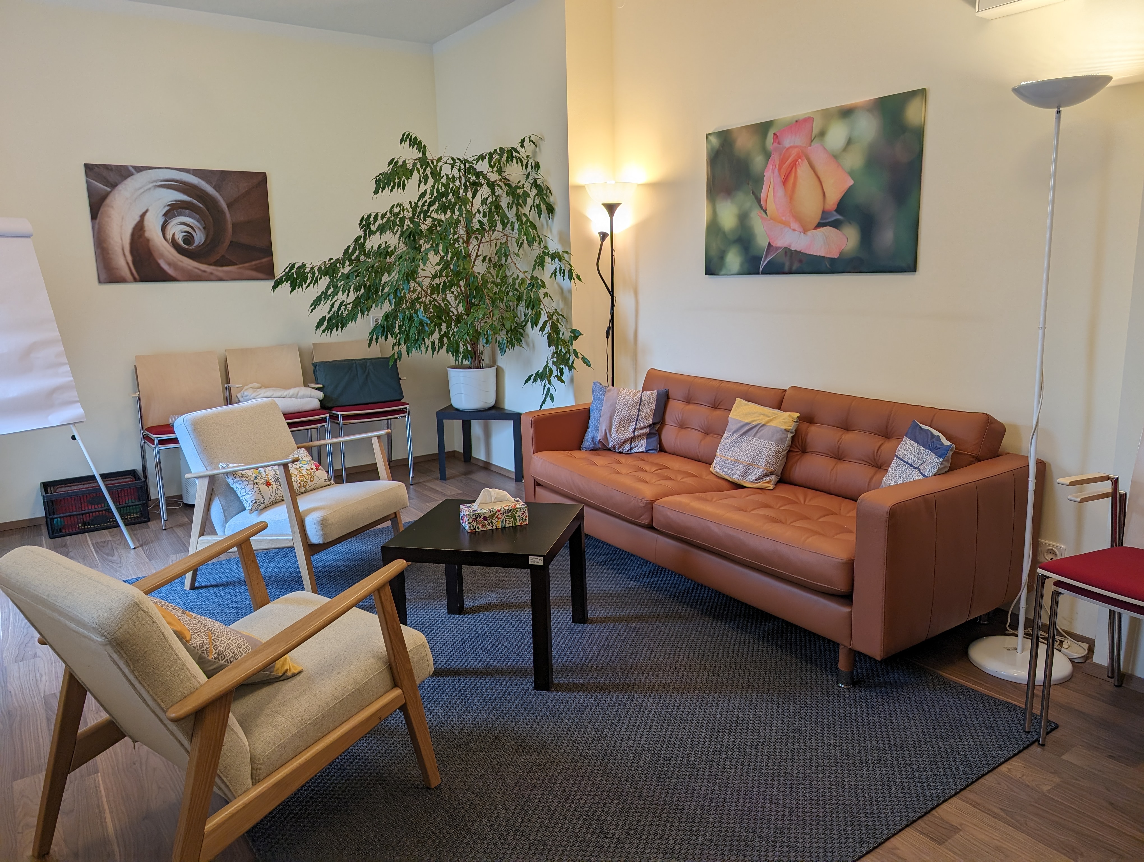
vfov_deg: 56.9
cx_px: 572
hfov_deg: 71.5
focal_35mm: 24
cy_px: 431
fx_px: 794
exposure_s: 1/50
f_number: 1.68
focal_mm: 6.9
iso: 28
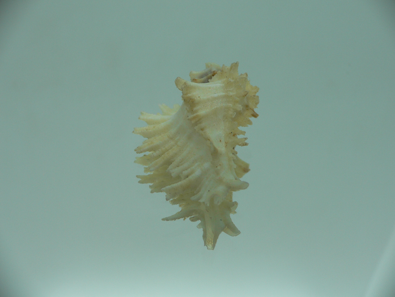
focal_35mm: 35
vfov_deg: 40.7
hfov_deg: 52.6
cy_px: 148
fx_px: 399
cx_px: 198
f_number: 2.8
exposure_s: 1/80
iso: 80
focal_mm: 4.6
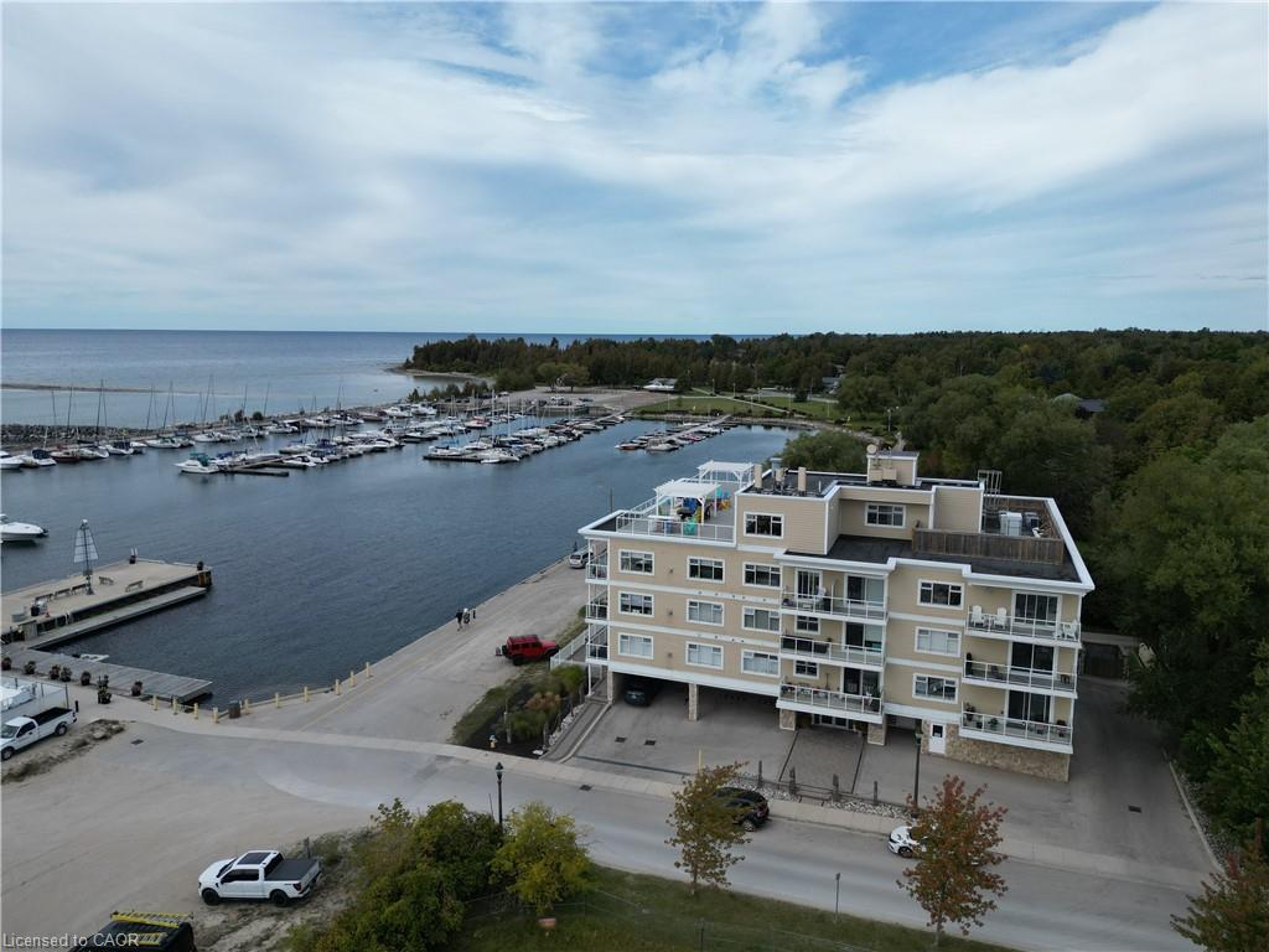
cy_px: 476
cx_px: 634
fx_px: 880
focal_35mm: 24
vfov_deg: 56.8
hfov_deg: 71.6
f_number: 1.7
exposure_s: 1/3200
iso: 130
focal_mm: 6.72
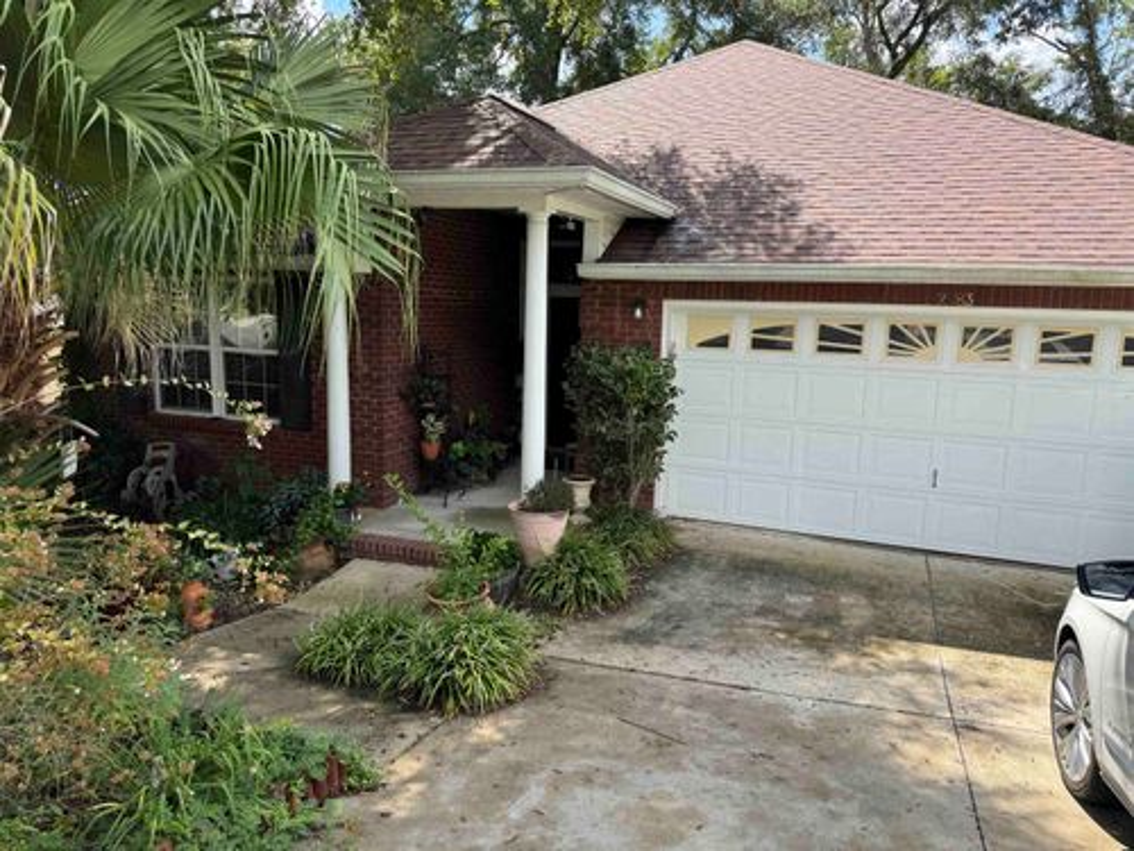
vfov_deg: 56.8
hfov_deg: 71.6
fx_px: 786
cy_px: 426
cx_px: 567
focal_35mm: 24
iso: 80
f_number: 1.78
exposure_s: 1/1112
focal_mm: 6.76
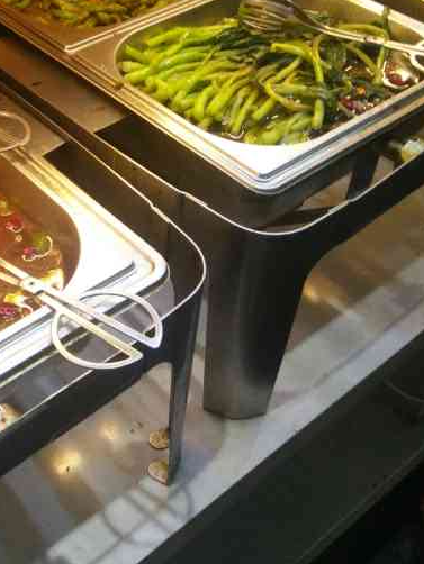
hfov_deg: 34.7
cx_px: 39
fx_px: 636
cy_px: 172
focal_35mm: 39
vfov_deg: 46.8
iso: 259
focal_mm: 3.66
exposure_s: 1/33.3
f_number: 2.2
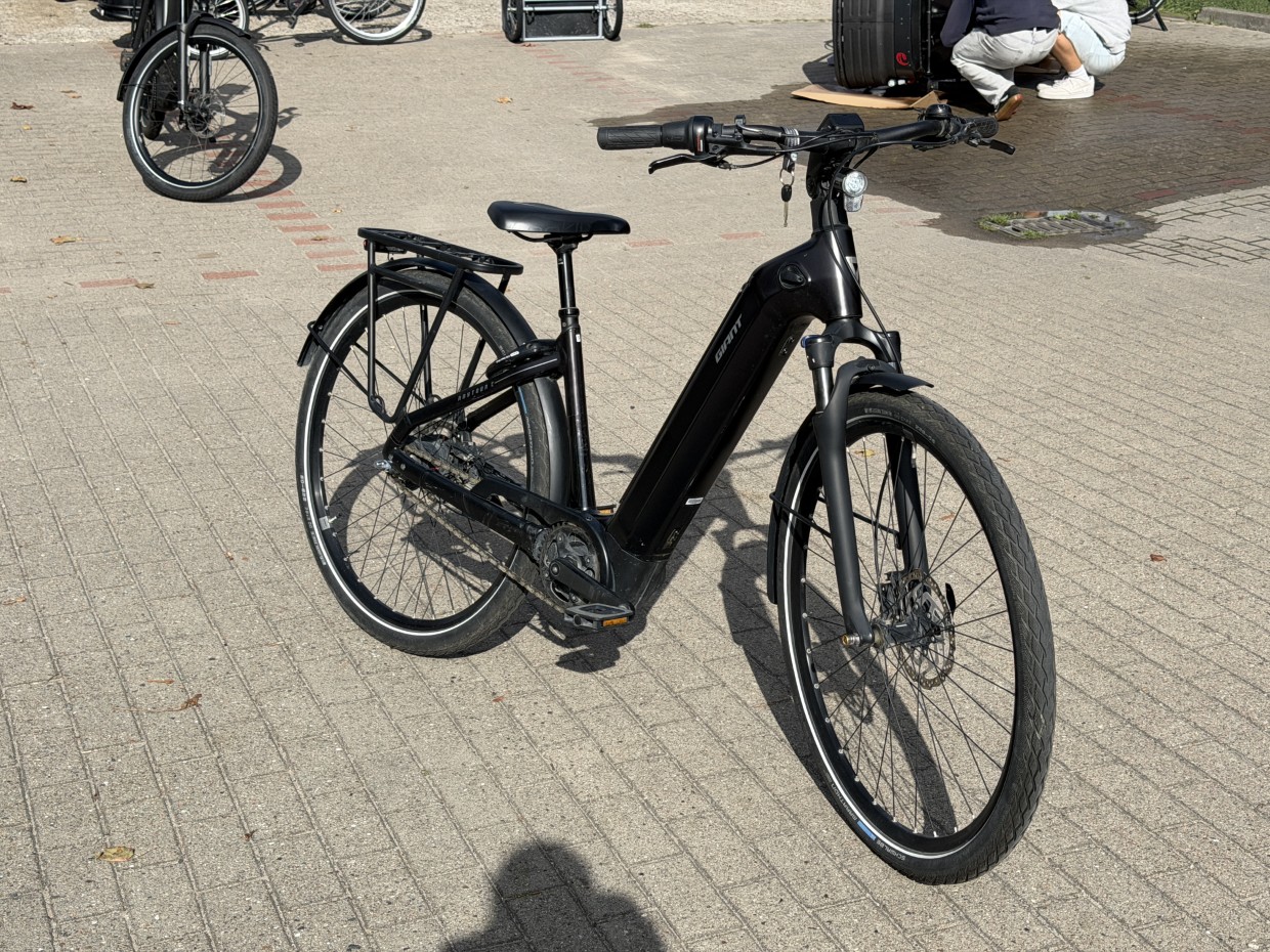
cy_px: 476
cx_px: 635
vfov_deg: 30.3
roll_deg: -2.4
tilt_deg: -18.5
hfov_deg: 39.7
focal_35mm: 48
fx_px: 1761
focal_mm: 6.76
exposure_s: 1/5587
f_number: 1.78
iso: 64
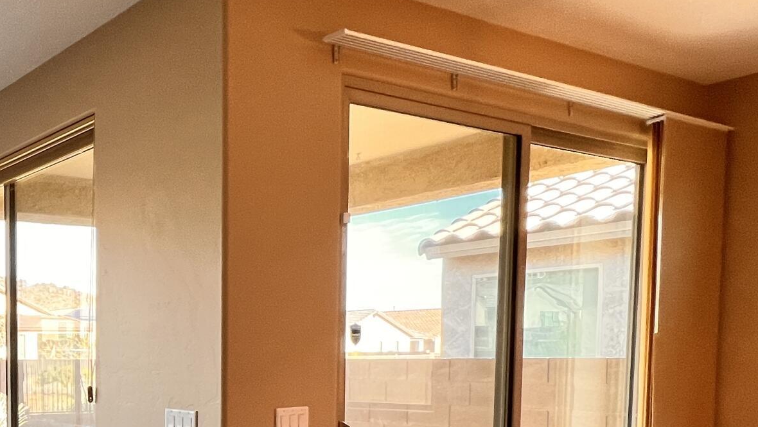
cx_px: -14
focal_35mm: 36
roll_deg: +0.7
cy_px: 407
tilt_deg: -3.2
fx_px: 724
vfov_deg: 30.9
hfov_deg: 45.7
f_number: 1.8
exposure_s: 1/120
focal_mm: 1.57
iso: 160
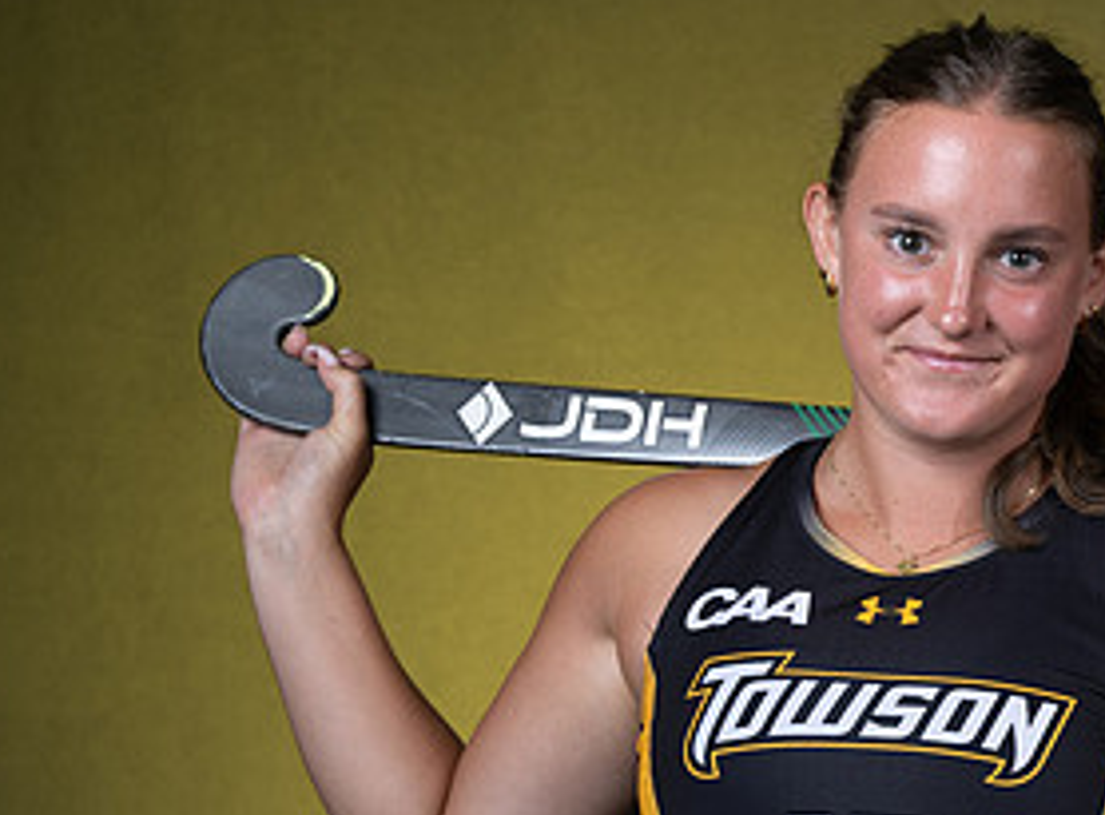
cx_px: 1179
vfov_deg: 8.9
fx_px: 5204
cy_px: 796
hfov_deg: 12.0
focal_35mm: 164
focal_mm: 62
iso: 100
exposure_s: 1/160
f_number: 7.1
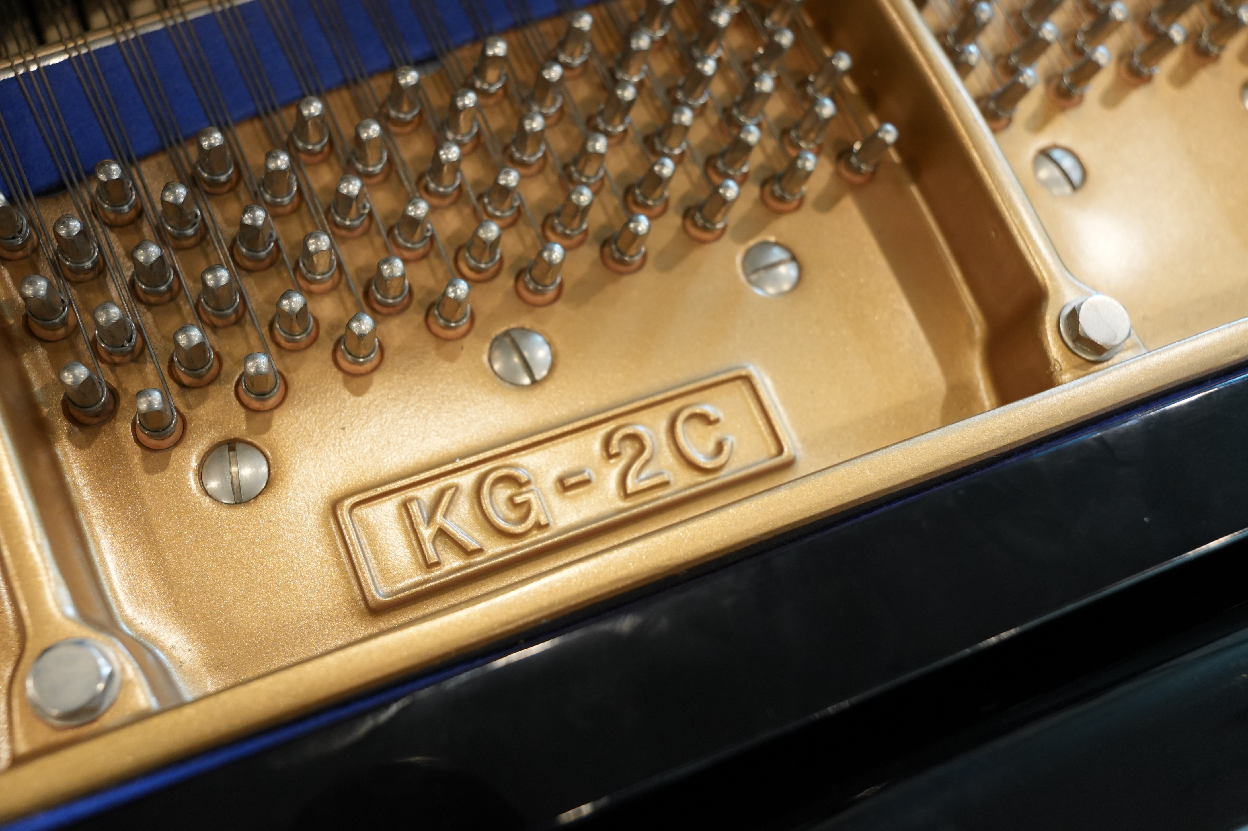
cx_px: 624
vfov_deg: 35.5
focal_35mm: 38
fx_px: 1300
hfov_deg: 51.3
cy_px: 416
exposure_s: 1/60
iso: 640
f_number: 2.8
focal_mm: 25
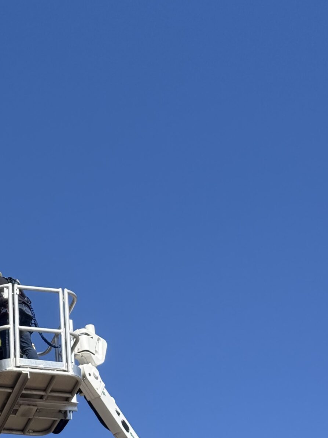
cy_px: 196
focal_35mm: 103
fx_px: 1301
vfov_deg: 19.1
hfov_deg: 14.1
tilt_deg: +39.1
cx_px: -11
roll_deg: -0.1
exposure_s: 1/4329
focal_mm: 6.76
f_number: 1.78
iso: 100
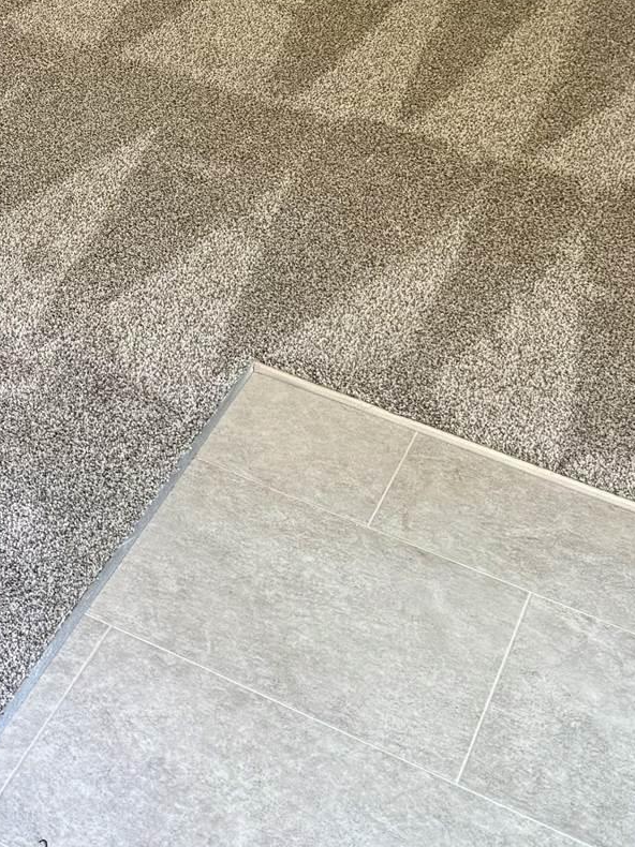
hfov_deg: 20.4
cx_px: 21
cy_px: -234
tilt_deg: -20.4
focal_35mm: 70
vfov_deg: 24.5
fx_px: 1713
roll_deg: -0.7
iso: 160
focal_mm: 6.76
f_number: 1.78
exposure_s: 1/120
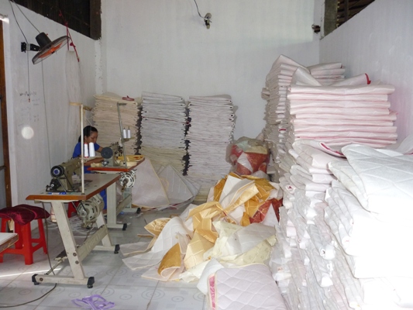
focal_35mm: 33
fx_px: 394
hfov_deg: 55.3
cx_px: 206
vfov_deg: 43.0
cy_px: 155
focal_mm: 5.5
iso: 250
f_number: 2.8
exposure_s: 1/30
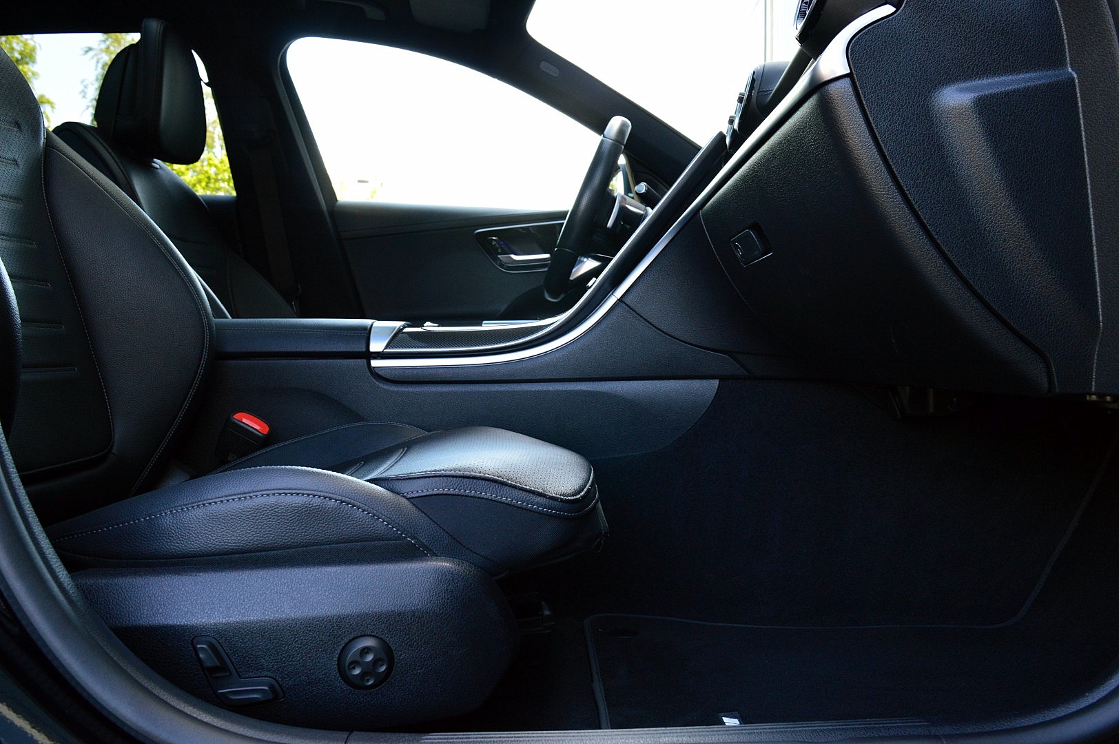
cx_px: 560
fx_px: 932
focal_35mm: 30
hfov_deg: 62.0
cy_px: 372
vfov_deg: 43.5
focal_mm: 20
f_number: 8
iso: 500
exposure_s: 1/60
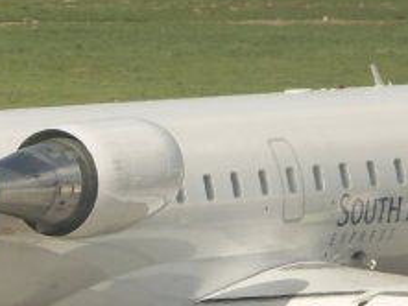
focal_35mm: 605
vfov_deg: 2.5
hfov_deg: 3.3
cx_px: 100
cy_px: 166
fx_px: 7135
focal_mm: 43.1
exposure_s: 1/200
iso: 50
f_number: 4.5
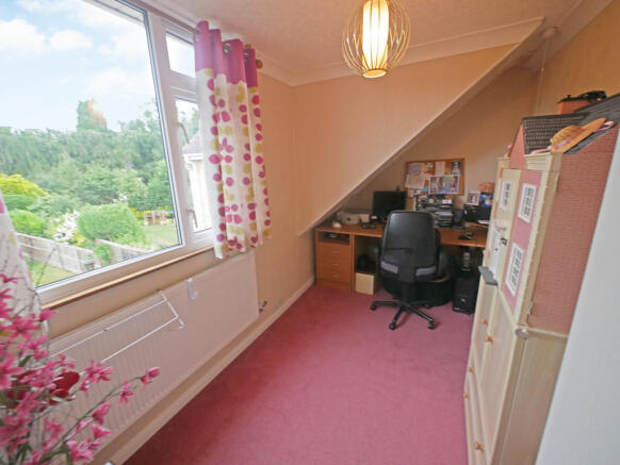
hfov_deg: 102.0
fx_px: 251
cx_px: 310
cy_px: 232
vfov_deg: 85.7
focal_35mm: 14
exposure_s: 1/60
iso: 320
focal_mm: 7
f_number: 4
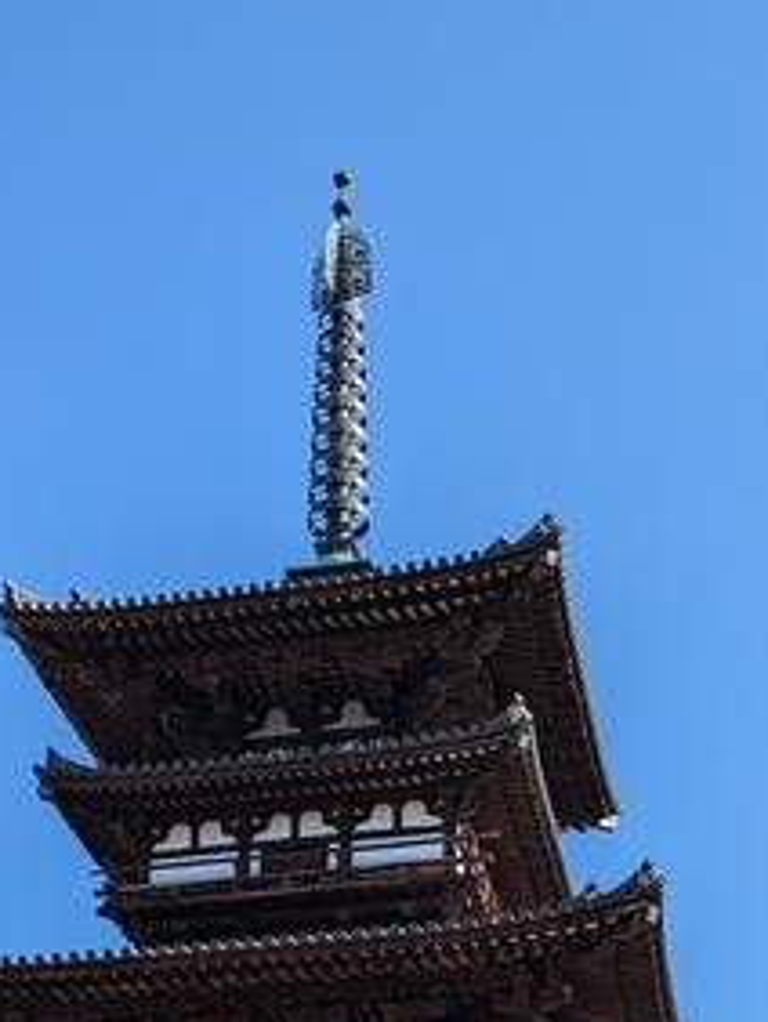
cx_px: 317
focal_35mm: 71
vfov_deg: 24.3
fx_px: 2097
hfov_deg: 20.7
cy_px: 1297
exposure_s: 1/1546
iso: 42
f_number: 1.89
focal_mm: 5.43
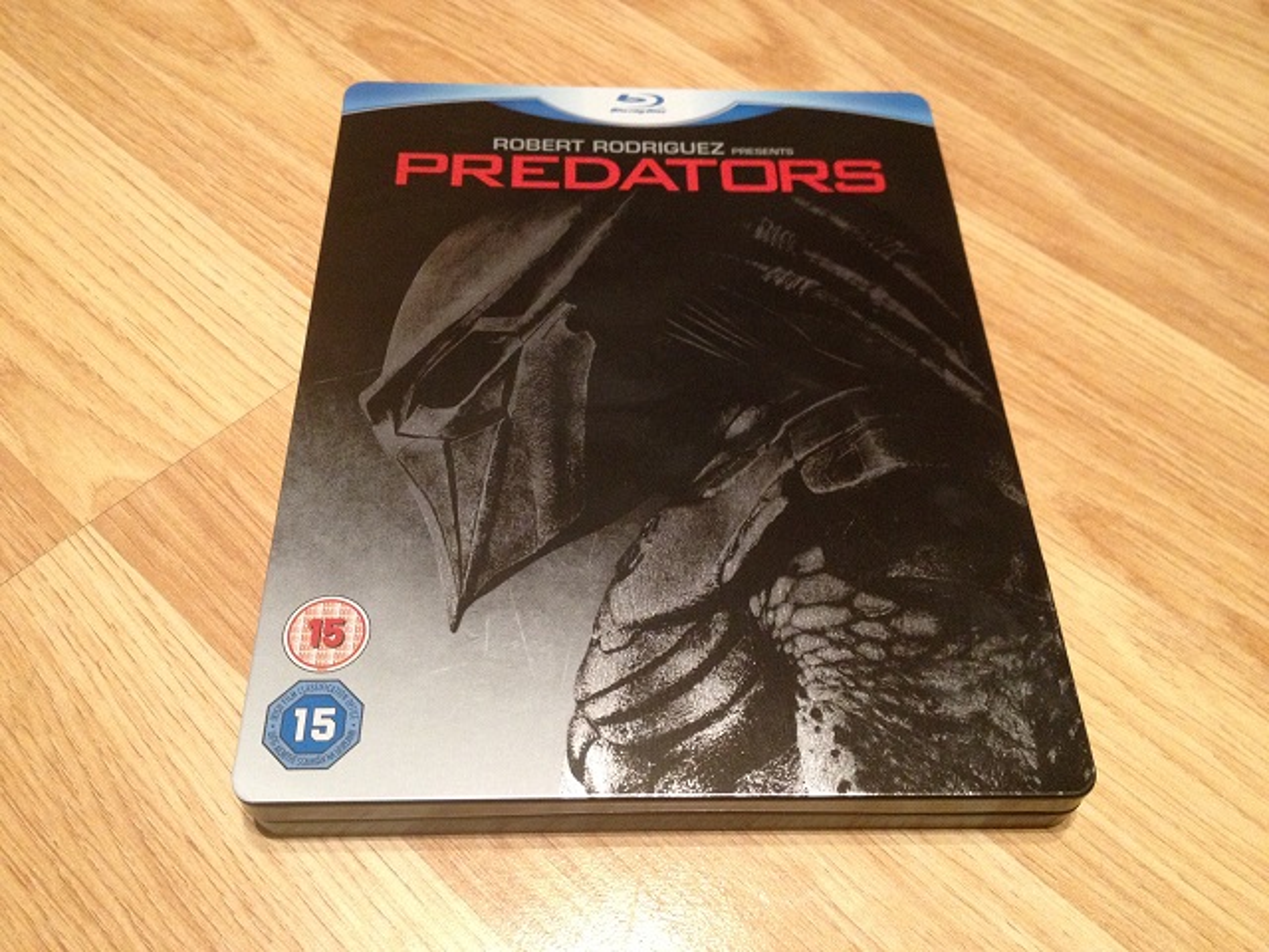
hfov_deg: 52.6
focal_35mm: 35
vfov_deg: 40.7
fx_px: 1283
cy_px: 476
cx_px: 634
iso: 400
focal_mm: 4.28
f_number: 2.4
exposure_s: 1/20
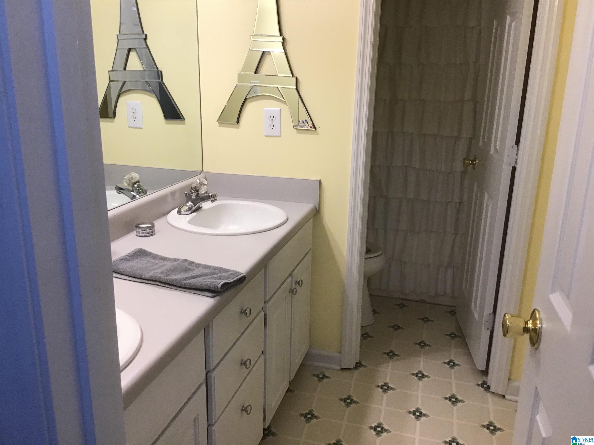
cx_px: 297
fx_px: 532
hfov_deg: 58.4
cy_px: 222
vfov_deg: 45.4
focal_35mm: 31
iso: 64
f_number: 2.4
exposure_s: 1/30
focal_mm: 3.3
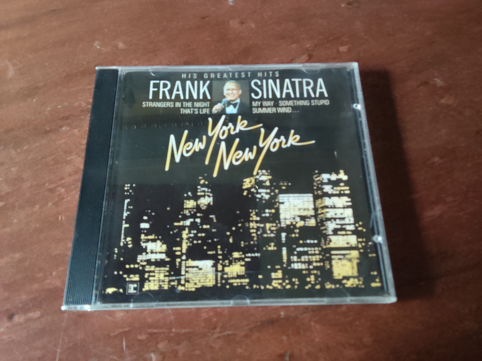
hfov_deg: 67.3
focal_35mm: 26
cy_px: 180
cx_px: 241
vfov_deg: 53.1
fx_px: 362
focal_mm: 2.78
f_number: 2
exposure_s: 1/33.3
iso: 400
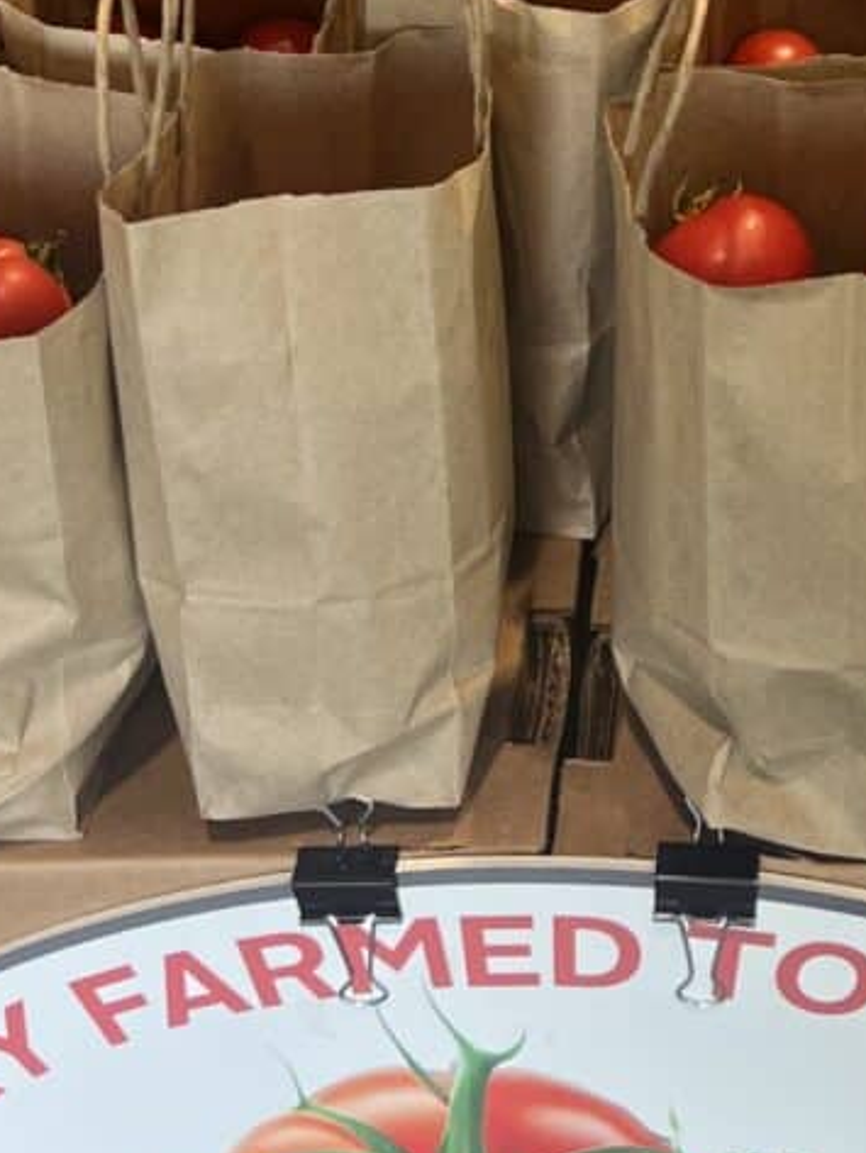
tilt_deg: -29.1
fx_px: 2934
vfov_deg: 21.6
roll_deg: +3.2
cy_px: 54
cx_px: 805
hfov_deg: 16.5
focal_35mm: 88
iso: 50
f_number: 1.5
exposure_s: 1/120
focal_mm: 5.7
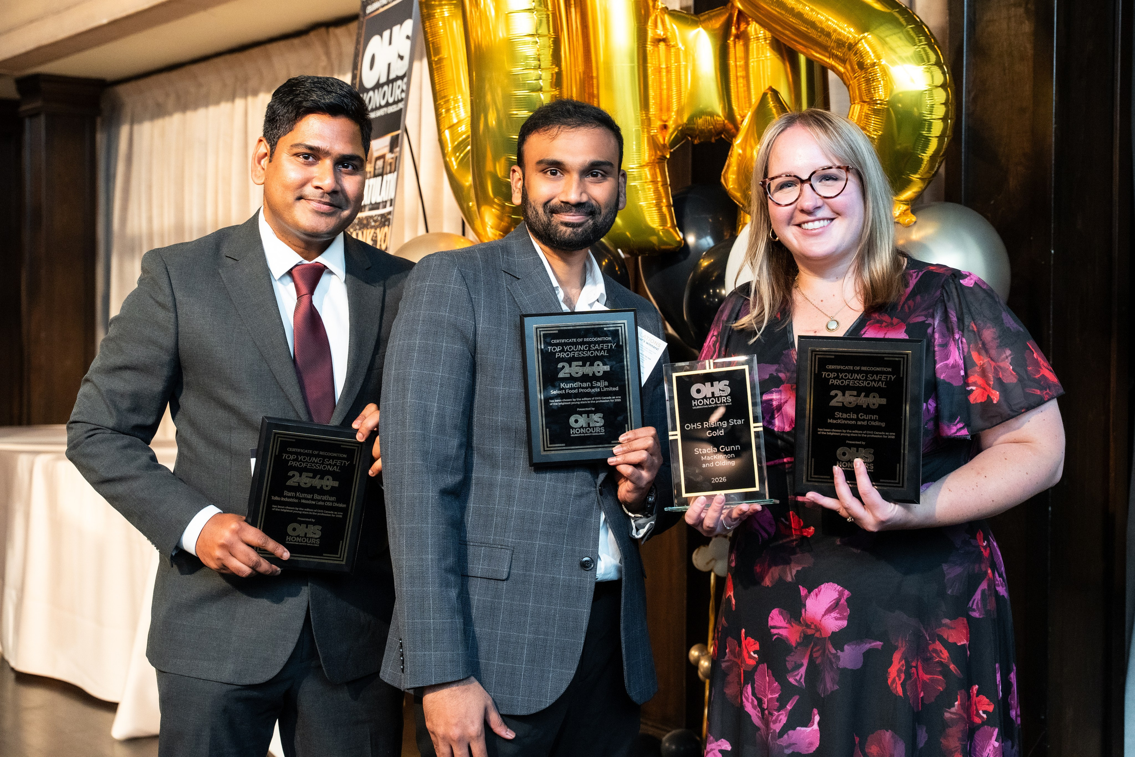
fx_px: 1545
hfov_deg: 40.3
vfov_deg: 27.5
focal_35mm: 49
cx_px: 568
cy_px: 332
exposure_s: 1/160
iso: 2500
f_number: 4
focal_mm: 43.6
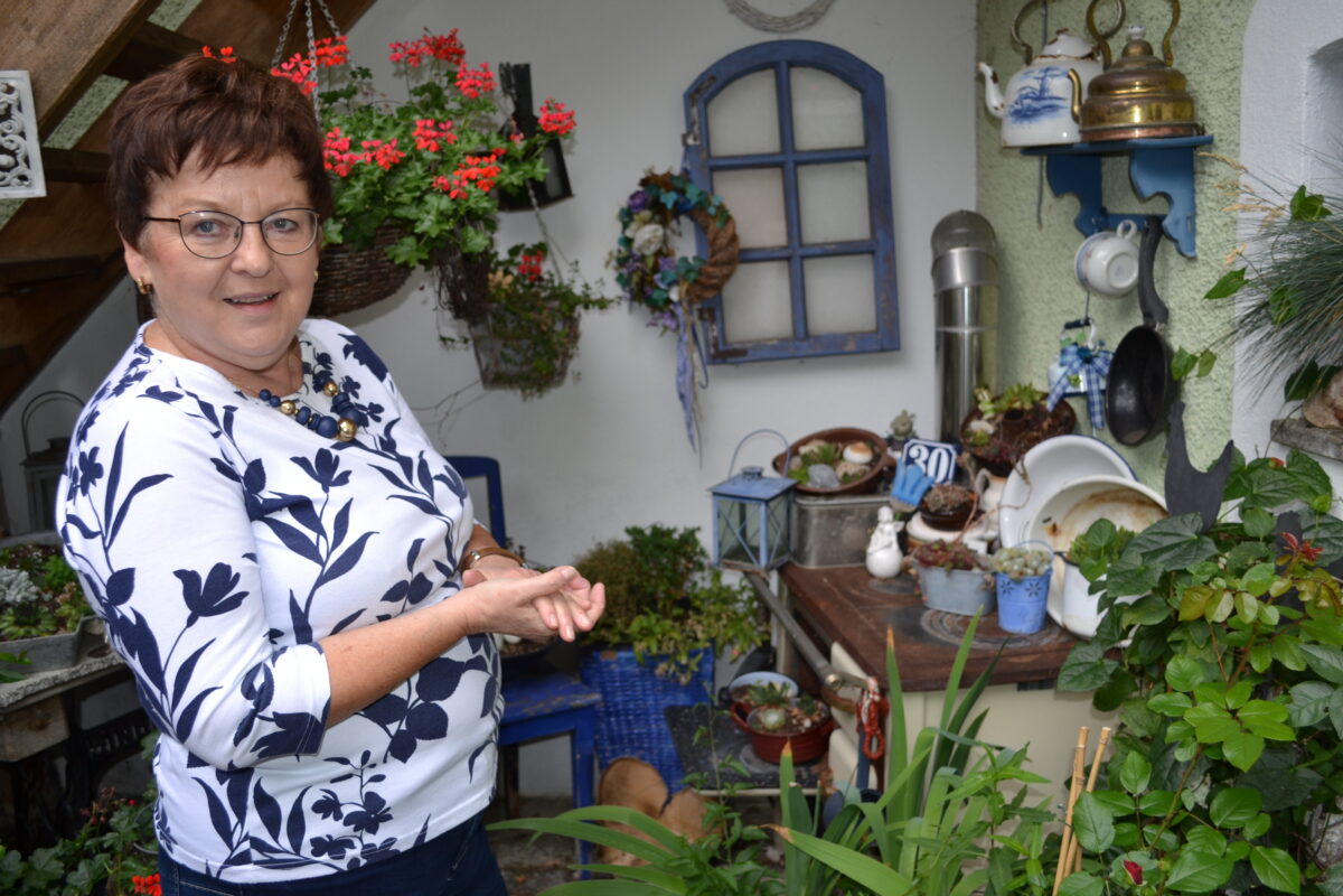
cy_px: 448
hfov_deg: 61.9
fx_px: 1119
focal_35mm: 30
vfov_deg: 43.6
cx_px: 672
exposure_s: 1/160
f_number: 4
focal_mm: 20
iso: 100
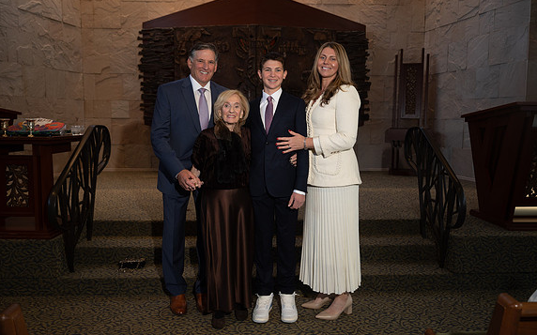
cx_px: 269
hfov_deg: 62.9
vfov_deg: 41.8
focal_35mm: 30
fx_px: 439
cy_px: 156
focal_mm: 29
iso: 640
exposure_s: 1/200
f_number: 3.5
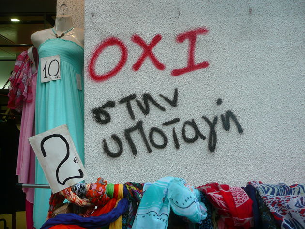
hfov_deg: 63.4
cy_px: 114
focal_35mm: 28
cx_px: 152
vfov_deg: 49.8
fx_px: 247
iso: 100
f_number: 3.3
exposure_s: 1/50
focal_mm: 4.6
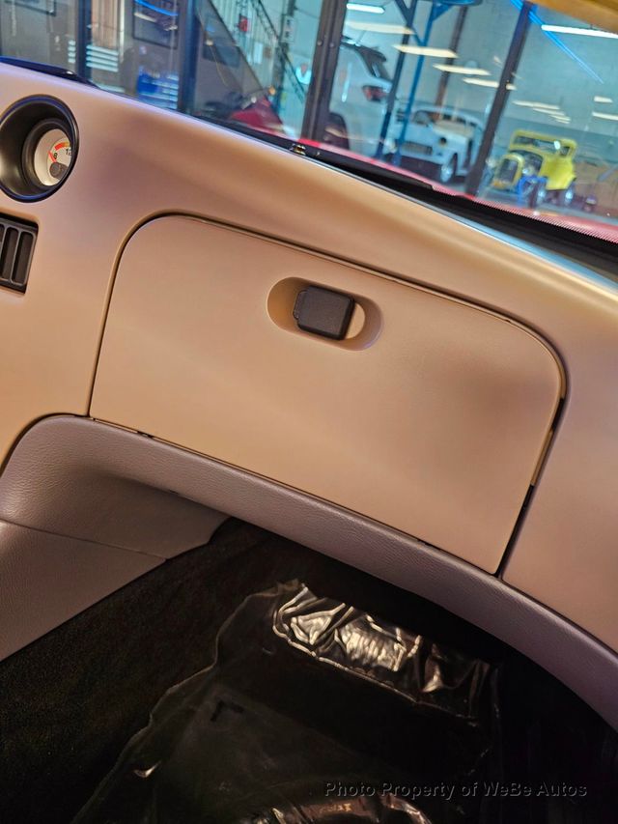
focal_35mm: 23
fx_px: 547
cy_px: 412
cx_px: 309
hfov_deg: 58.9
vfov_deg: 73.9
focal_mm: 6.3
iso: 640
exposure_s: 1/40
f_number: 1.7
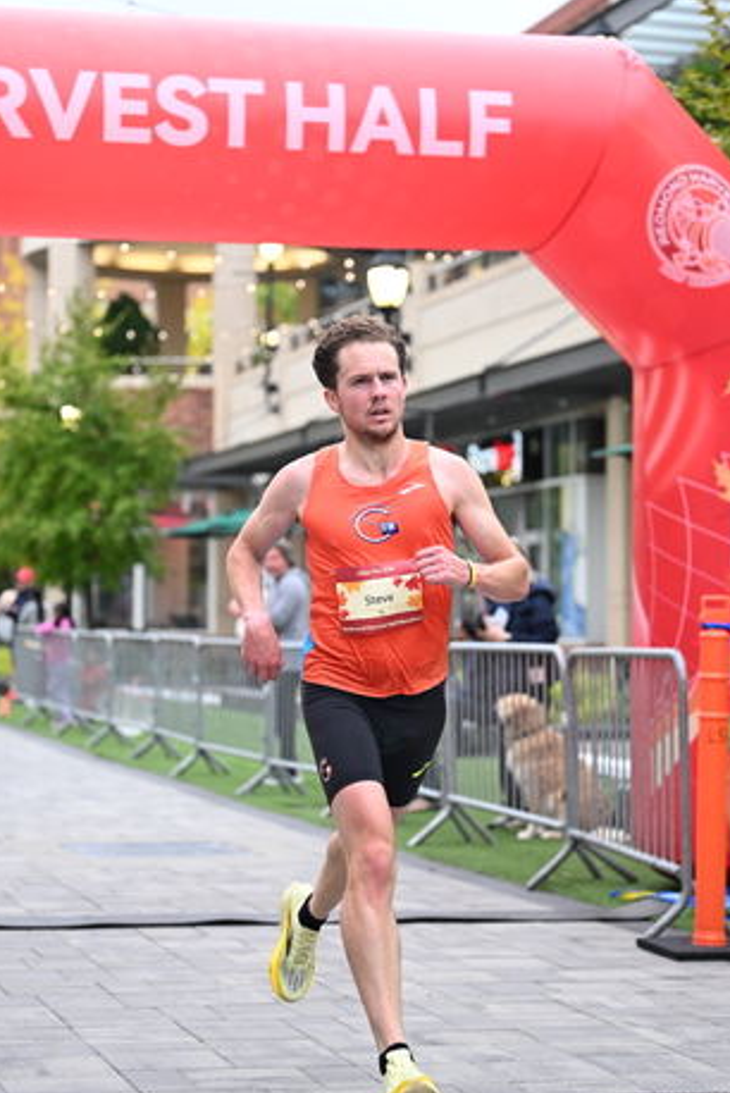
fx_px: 2551
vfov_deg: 24.2
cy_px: 535
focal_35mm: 84
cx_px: 347
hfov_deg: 16.3
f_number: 2.8
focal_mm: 70
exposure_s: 1/800
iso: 1600
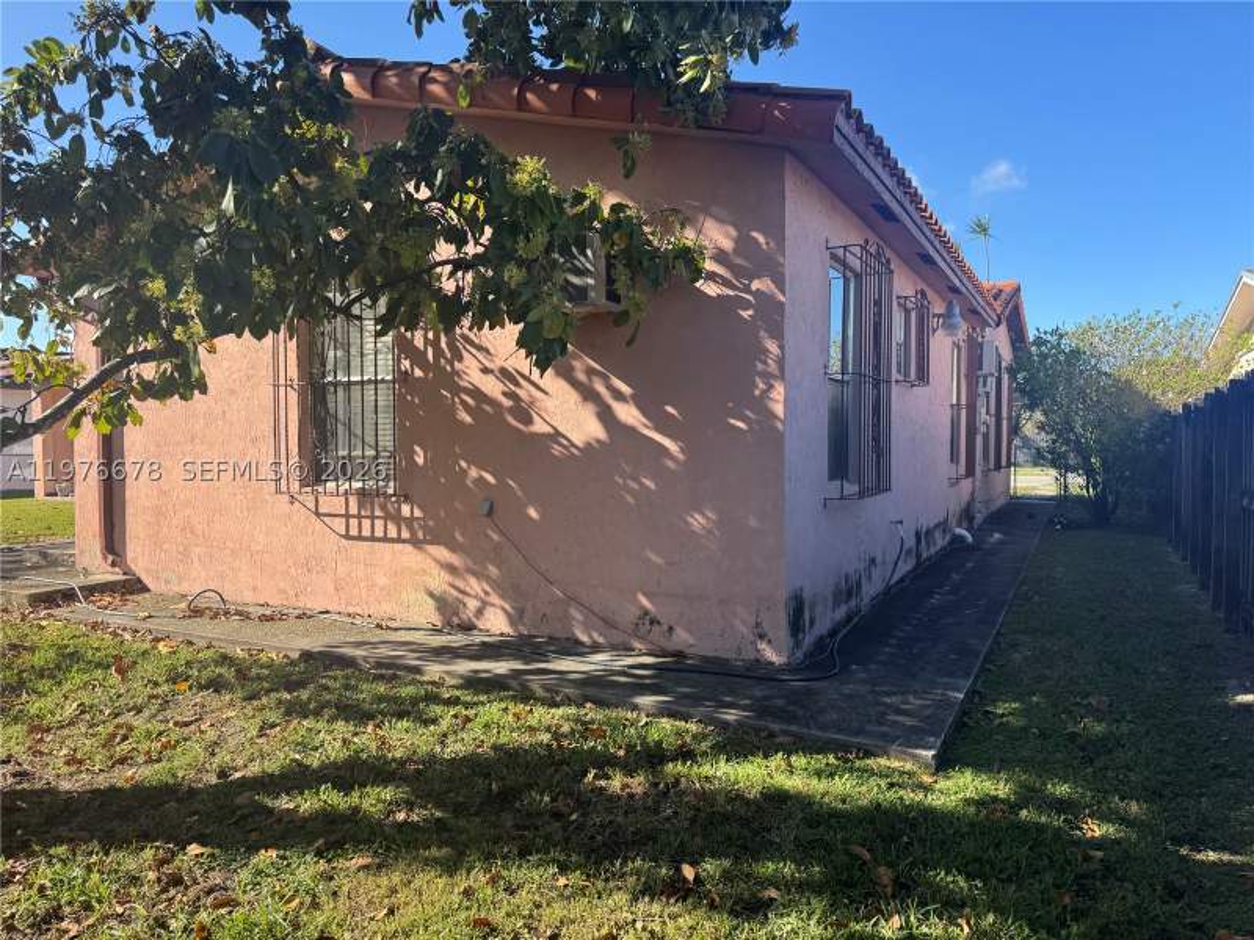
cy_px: 470
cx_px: 627
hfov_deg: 71.6
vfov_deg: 56.8
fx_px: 869
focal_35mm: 24
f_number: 1.78
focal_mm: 6.76
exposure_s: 1/1560
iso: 80
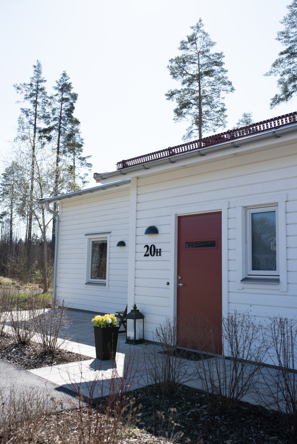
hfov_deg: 37.9
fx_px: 433
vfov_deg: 54.4
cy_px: 222
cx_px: 148
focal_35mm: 35
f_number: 4.5
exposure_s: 1/2000
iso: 400
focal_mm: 35
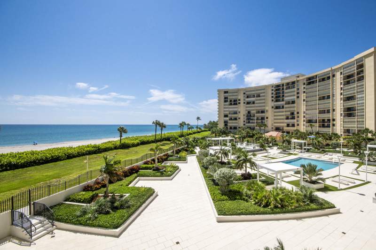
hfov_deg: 100.4
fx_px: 157
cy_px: 125
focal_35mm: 15
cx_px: 188
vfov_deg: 77.3
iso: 100
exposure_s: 1/640
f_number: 11
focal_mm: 10
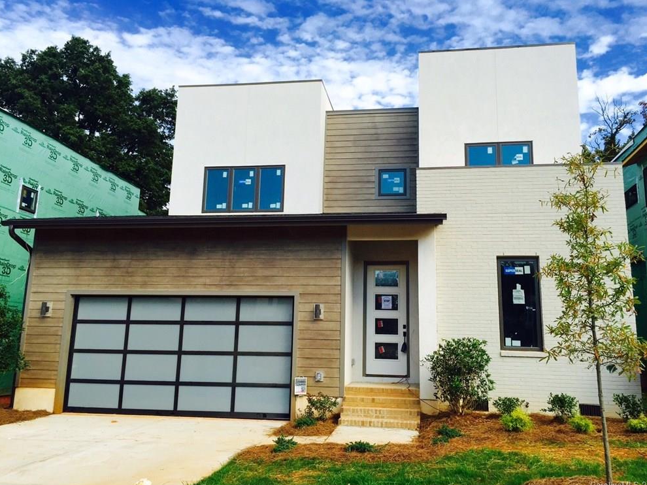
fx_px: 561
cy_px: 241
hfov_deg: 60.0
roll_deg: -3.0
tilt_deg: +11.2
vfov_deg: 46.8
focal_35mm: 30
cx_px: 331
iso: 32
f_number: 2.2
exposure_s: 1/1163
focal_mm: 4.15
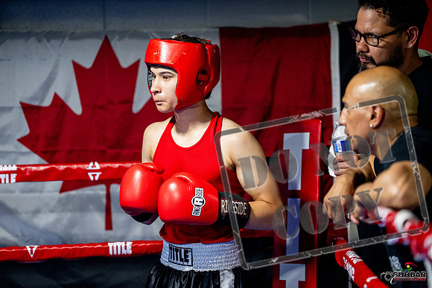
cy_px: 144
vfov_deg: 11.3
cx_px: 216
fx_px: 1452
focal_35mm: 121
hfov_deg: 16.9
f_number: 2
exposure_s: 1/1000
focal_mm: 121
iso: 4000
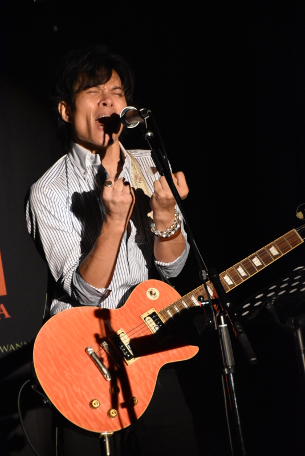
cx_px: 152
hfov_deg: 8.3
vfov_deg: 12.4
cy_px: 228
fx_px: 2092
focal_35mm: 165
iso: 5000
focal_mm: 110
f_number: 5.6
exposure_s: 1/60
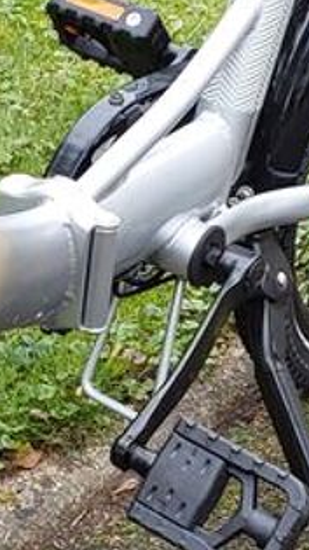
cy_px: 319
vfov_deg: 16.6
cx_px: 19
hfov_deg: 9.3
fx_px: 1881
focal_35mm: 129
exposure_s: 1/100
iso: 50
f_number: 1.9
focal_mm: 2.91
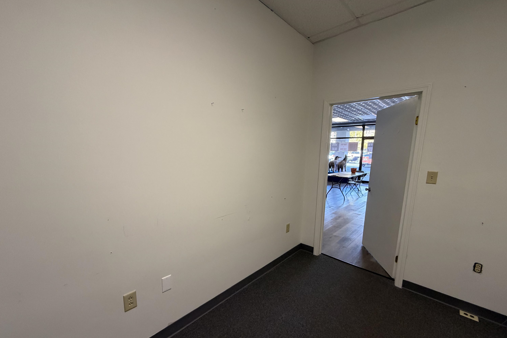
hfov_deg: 100.4
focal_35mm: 15
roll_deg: -0.2
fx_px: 211
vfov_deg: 77.1
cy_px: 186
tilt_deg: -8.4
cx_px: 257
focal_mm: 2.22
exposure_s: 1/120
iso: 320
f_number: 2.2
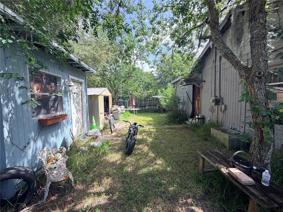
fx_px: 114
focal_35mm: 14
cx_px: 142
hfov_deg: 102.1
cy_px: 106
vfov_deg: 85.7
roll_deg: -0.1
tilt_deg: -3.4
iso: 50
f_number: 2.2
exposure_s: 1/379
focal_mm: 2.22
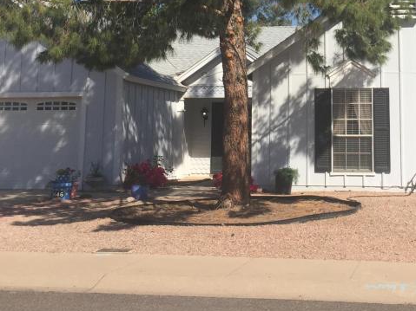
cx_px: 320
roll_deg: -0.8
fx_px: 745
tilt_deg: +7.9
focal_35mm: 62
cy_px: 30
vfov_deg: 23.0
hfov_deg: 30.6
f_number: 2.2
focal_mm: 4.15
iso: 32
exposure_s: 1/2326
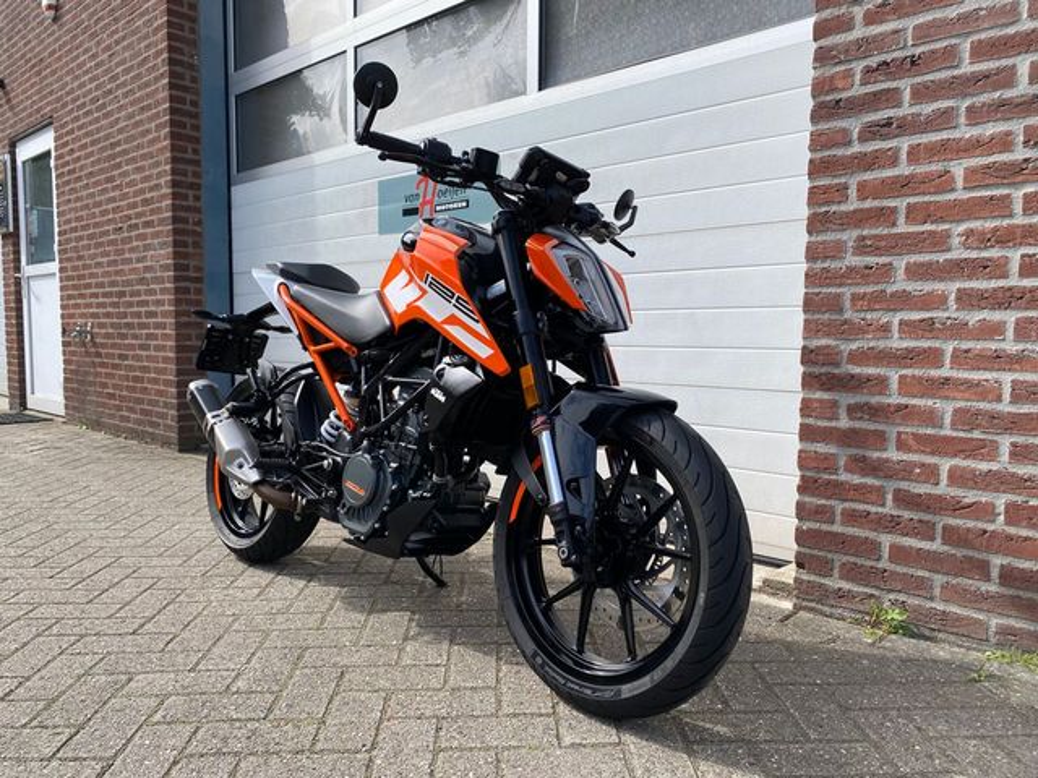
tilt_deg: -5.4
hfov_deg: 67.3
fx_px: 780
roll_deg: -0.4
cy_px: 389
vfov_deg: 53.1
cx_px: 519
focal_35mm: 26
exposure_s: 1/1927
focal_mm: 4.25
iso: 32
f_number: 1.8
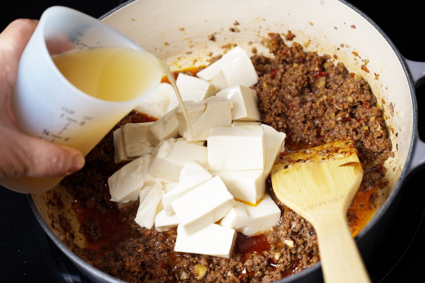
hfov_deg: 28.9
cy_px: 142
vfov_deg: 19.4
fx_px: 826
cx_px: 212
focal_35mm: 70
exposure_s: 1/125
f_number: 6.3
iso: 100
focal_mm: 70
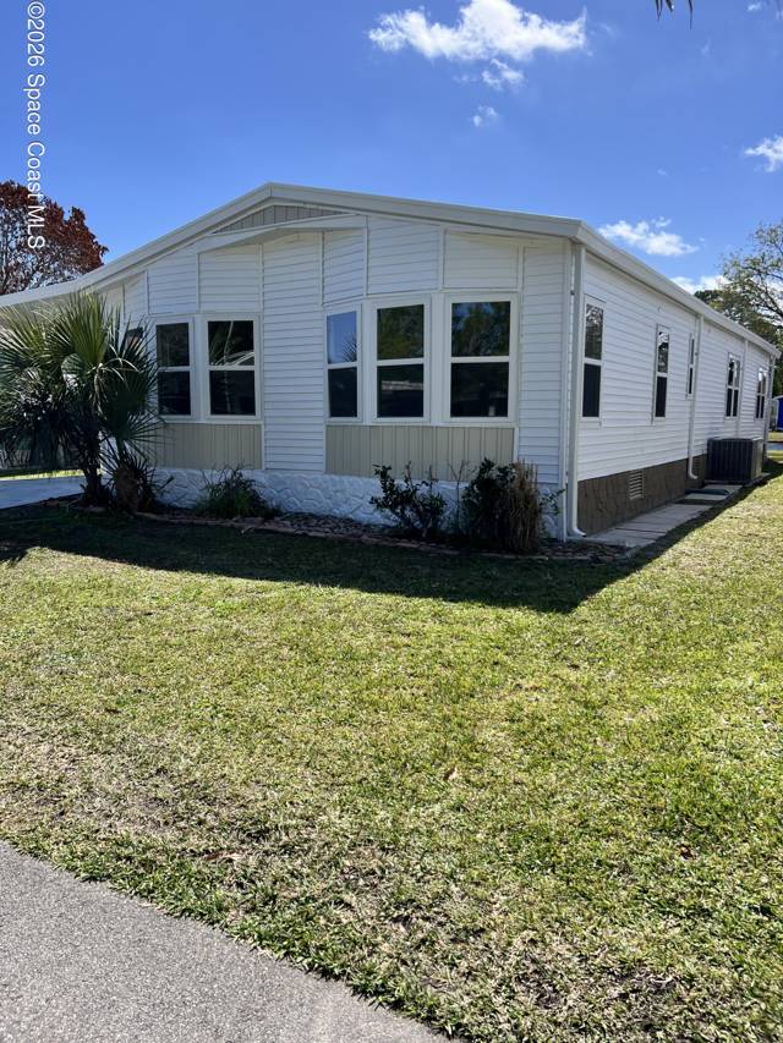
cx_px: 392
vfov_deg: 67.3
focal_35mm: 26
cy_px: 522
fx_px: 784
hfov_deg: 53.1
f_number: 1.5
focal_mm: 5.7
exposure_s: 1/3704
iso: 50
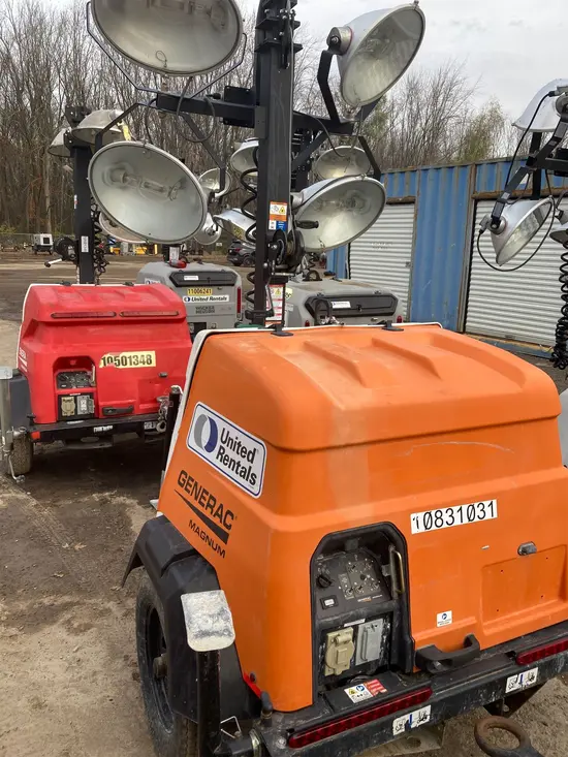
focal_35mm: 28
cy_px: 378
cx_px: 284
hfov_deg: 49.8
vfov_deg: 63.4
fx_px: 612
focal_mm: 3.99
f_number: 1.8
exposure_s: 1/282
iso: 20
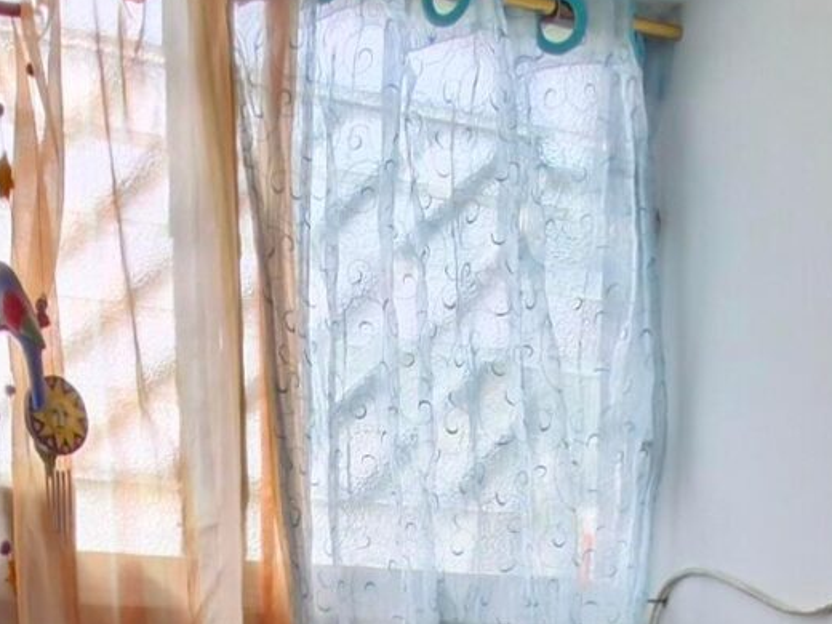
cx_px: 392
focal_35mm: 64
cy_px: 1155
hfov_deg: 30.3
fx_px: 1538
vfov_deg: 17.9
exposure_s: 1/120
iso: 80
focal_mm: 1.74
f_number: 2.2
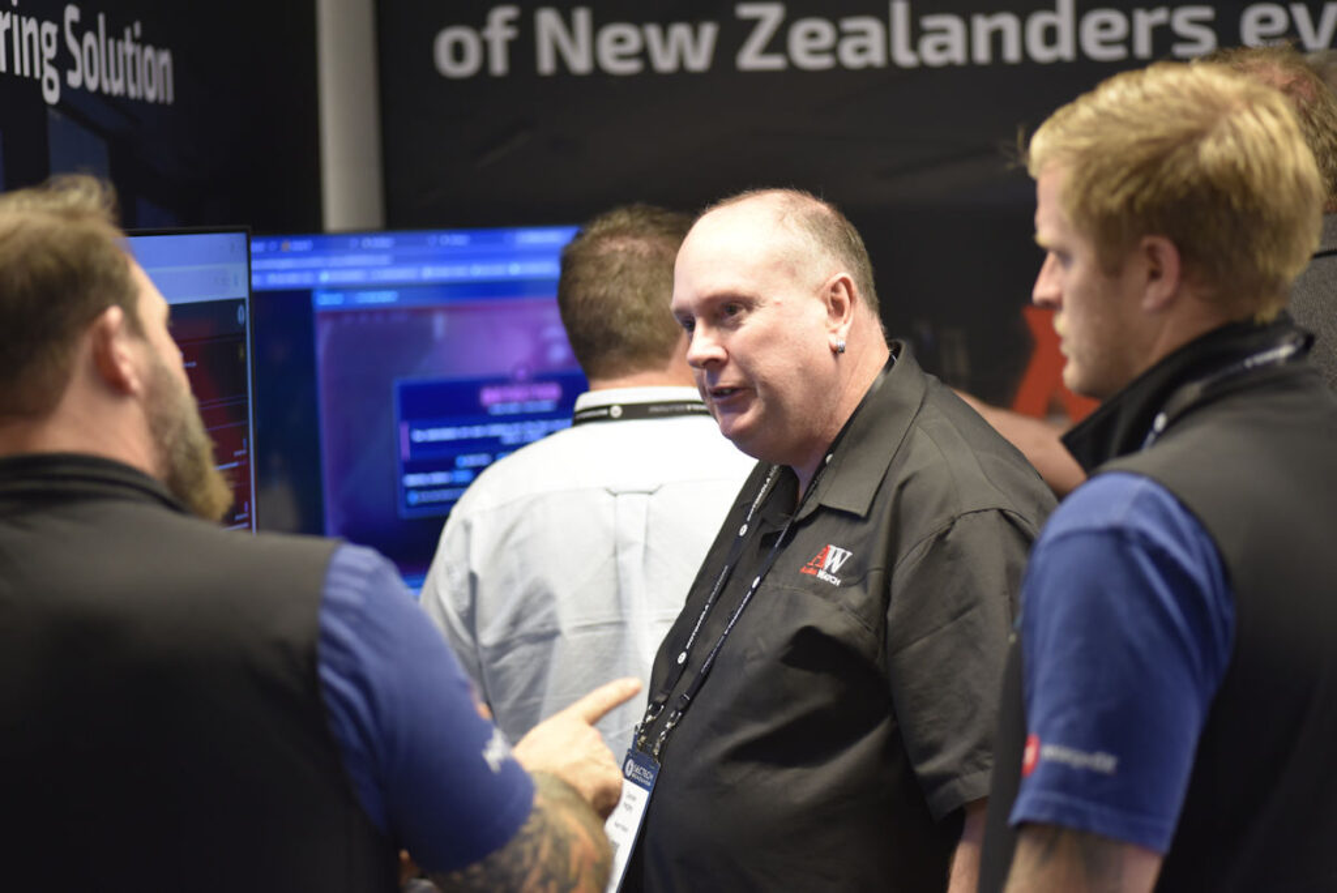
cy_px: 446
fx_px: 3716
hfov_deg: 20.4
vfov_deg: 13.7
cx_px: 668
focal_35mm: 100
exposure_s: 1/125
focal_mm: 100
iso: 1400
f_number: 2.8
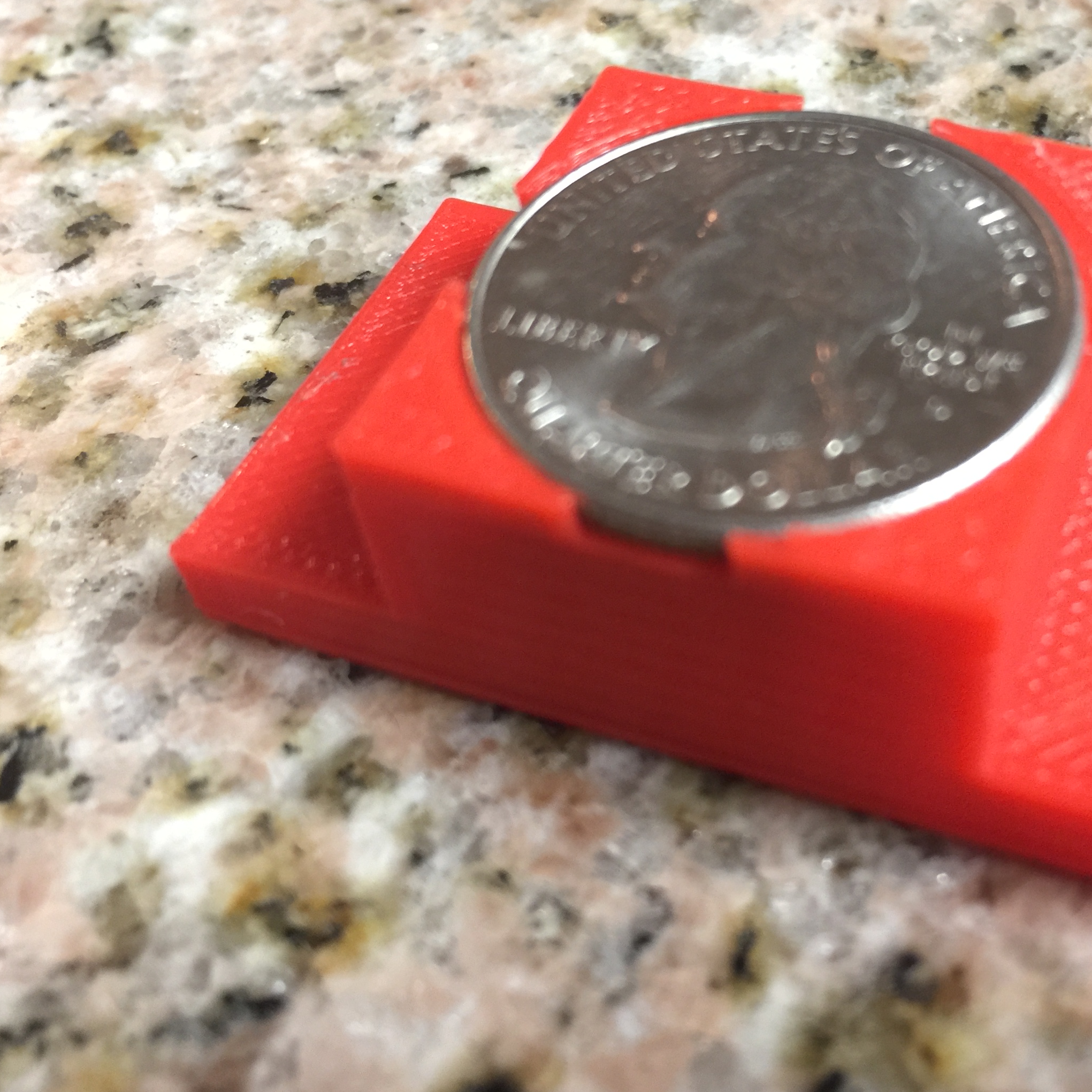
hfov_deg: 40.0
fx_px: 1463
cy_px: 455
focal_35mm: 41
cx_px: 791
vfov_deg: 40.8
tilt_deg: -46.6
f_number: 2.2
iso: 100
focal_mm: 4.15
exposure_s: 1/8
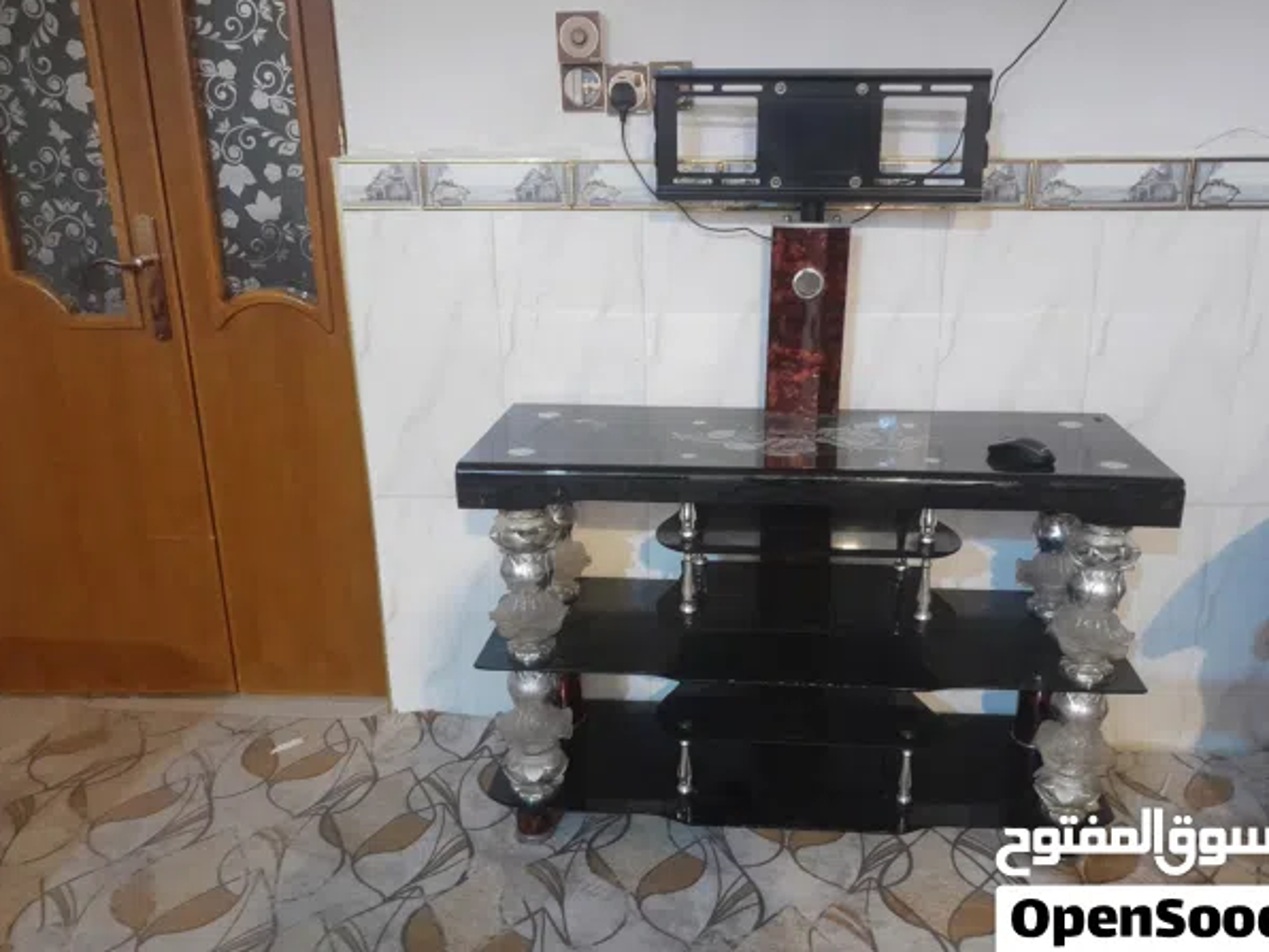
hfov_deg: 61.6
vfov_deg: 48.2
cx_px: 675
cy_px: 500
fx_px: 1063
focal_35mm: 29
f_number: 1.8
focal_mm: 4
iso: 500
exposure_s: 1/25
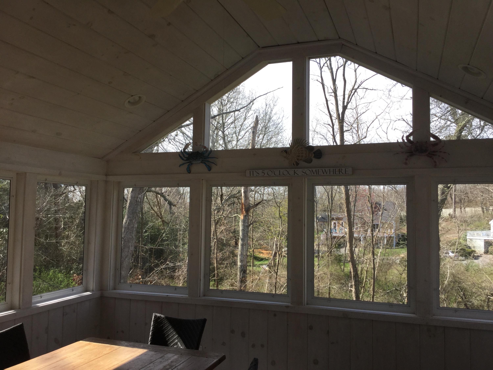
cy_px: 185
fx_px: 442
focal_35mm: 31
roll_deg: +0.9
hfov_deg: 58.4
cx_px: 246
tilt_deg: +3.6
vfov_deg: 45.4
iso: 25
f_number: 2.4
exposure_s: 1/440
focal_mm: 3.3
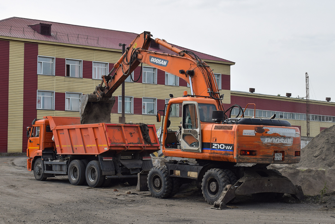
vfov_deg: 23.8
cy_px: 112
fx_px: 530
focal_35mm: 57
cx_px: 168
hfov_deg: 35.1
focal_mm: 38
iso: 200
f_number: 9
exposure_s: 1/320
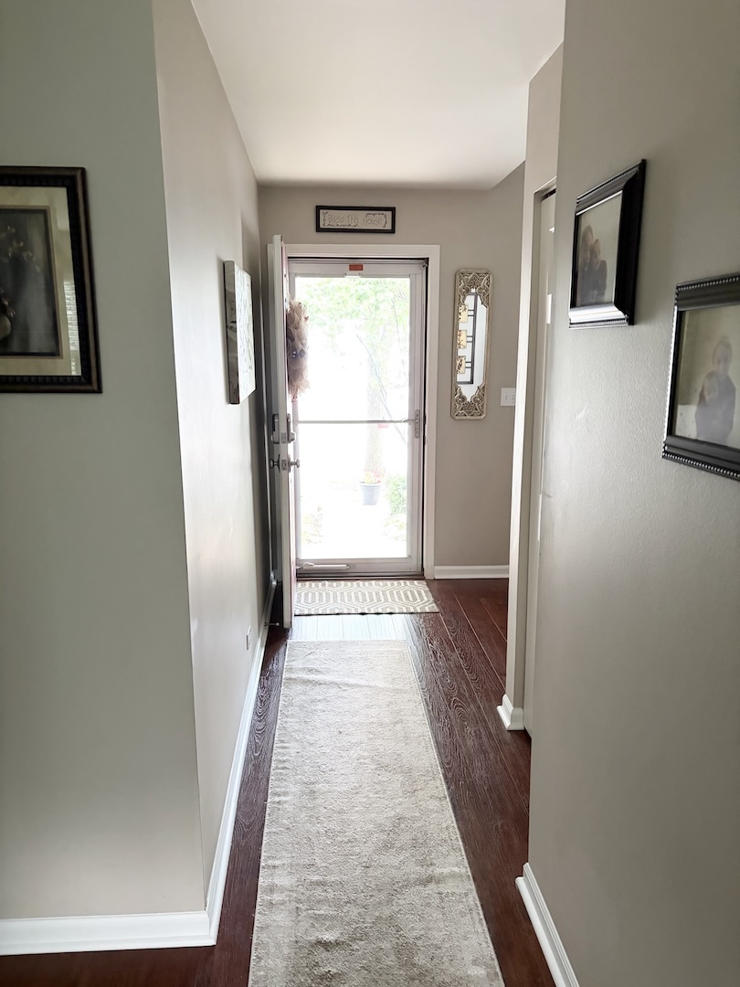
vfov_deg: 67.3
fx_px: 741
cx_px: 370
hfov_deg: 53.1
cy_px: 494
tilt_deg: -11.7
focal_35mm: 26
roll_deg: +0.7
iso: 1000
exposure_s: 1/30
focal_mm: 5.96
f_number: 1.6
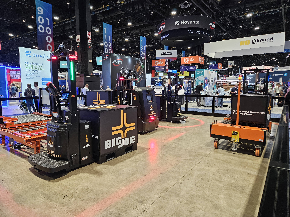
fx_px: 193
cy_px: 108
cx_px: 145
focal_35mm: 23
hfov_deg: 73.9
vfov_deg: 58.9
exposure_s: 1/120
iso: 320
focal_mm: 5.4
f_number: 1.8
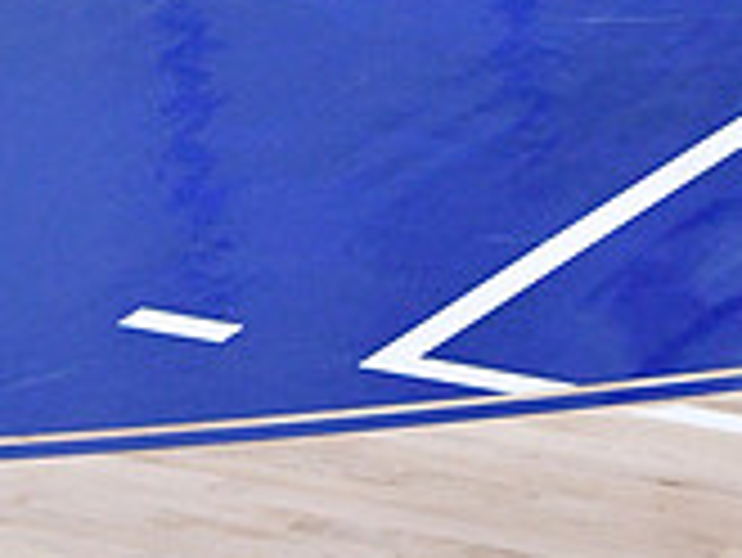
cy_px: -702
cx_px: 690
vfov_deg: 2.7
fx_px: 11970
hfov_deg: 3.5
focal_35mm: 558
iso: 6400
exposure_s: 1/1250
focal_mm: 110
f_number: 3.2
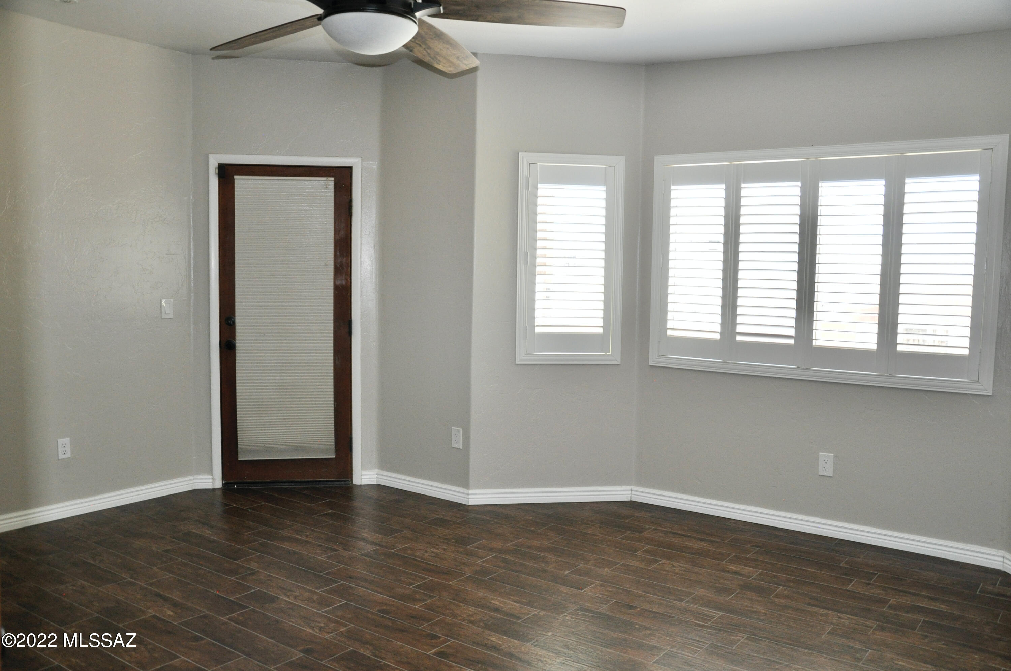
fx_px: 883
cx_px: 506
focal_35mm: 32
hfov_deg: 59.6
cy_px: 336
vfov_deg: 41.6
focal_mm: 21
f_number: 3.8
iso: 800
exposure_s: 1/125
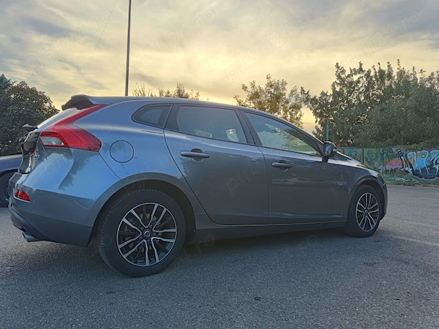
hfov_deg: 69.4
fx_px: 317
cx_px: 220
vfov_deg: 54.9
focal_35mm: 25
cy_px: 164
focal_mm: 4.7
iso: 125
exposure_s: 1/99.9
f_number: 1.7
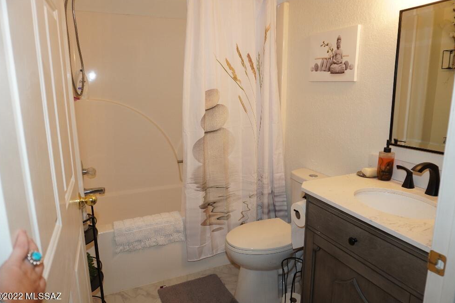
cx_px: 231
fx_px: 316
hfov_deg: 71.5
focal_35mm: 25
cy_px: 153
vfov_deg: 51.3
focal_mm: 16
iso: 250
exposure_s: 1/160
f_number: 4
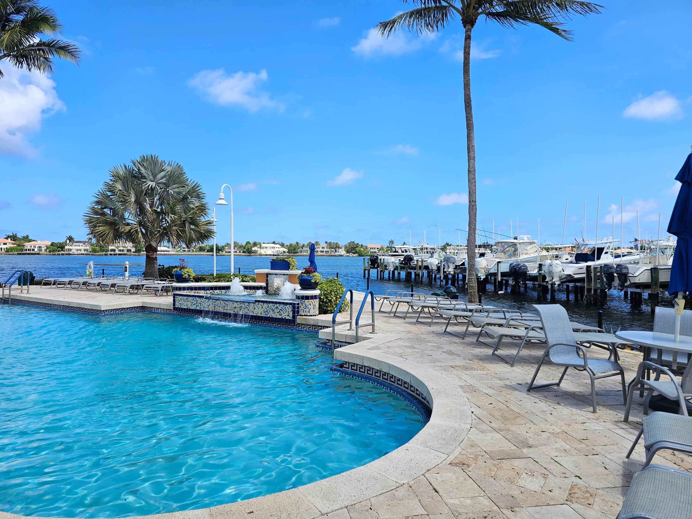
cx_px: 346
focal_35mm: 23
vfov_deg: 58.9
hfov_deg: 73.9
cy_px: 260
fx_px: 460
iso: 10
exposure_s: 1/535
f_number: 1.7
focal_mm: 6.3
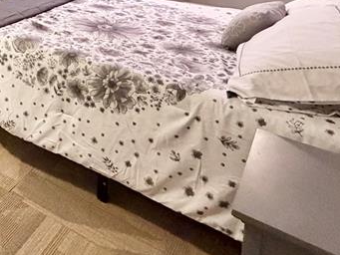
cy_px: -70
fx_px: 413
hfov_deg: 36.5
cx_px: -49
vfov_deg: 28.6
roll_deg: -0.2
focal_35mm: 42
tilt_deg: -5.0
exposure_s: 1/60
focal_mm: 2.22
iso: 500
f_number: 2.2
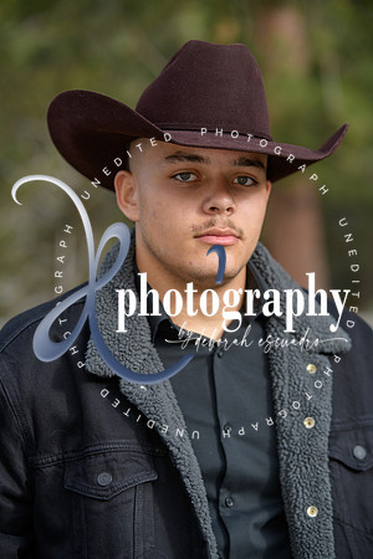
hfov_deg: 14.9
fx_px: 1430
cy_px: 280
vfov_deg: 22.1
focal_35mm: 92
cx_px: 186
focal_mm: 92
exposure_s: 1/800
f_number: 3.5
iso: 250
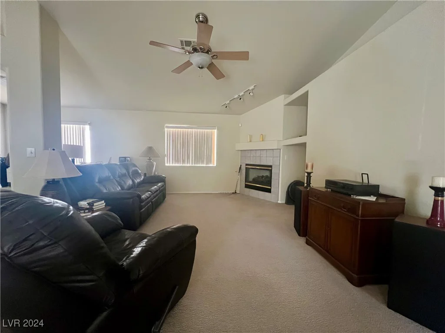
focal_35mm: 13
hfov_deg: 106.2
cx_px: 222
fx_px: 167
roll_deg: -0.9
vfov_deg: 89.9
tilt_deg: -4.2
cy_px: 166
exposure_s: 1/60
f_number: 1.8
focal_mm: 1.57
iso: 800
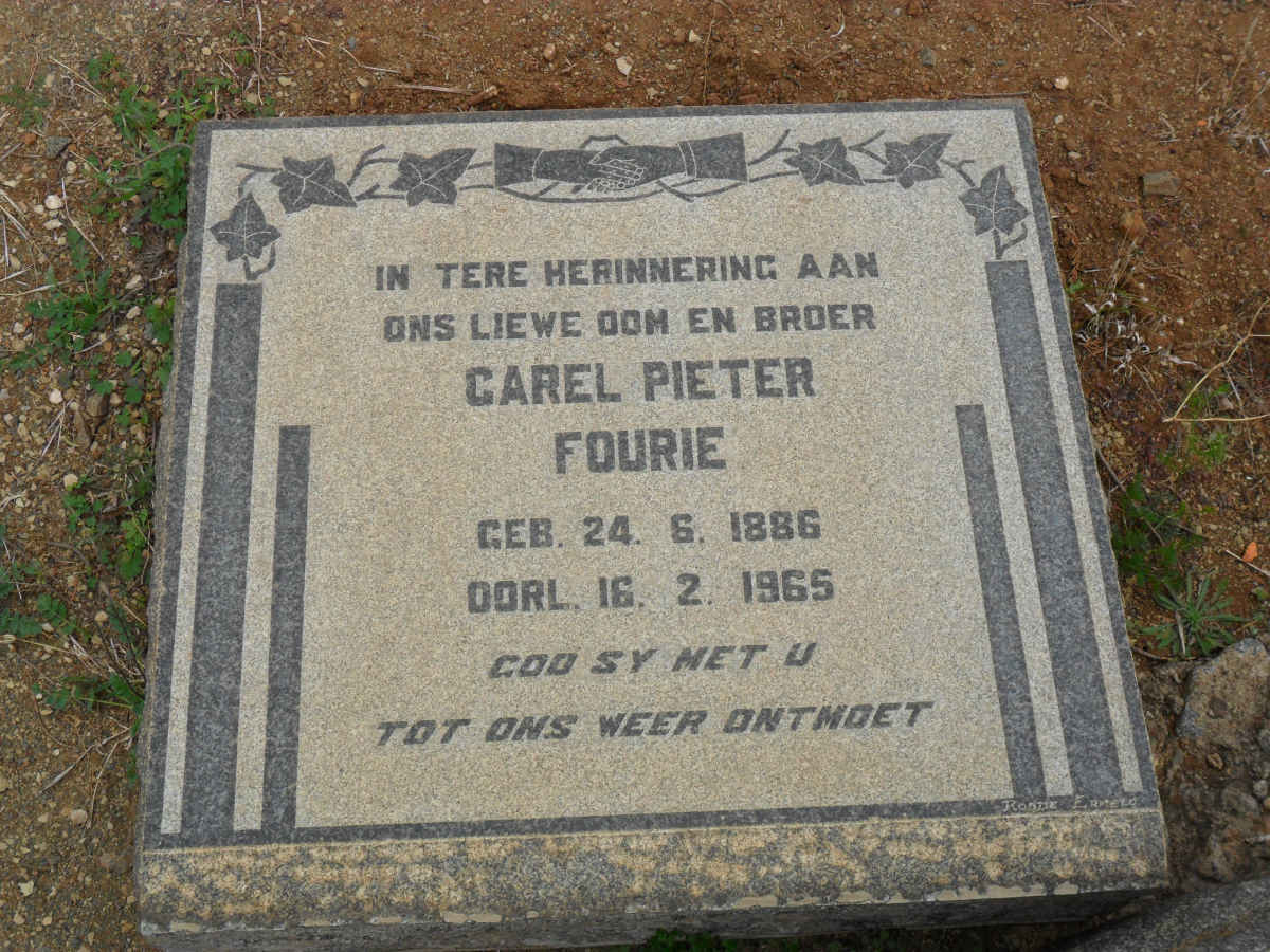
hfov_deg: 36.8
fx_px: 1908
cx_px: 635
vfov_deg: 28.0
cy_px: 476
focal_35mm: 52
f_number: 5
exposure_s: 1/250
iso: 100
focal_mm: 9.3
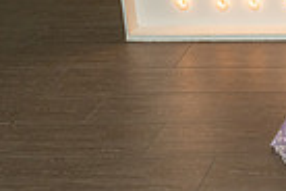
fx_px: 834
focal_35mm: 105
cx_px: 468
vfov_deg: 12.4
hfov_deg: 17.0
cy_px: -101
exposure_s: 1/125
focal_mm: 25
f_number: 5.6
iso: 640
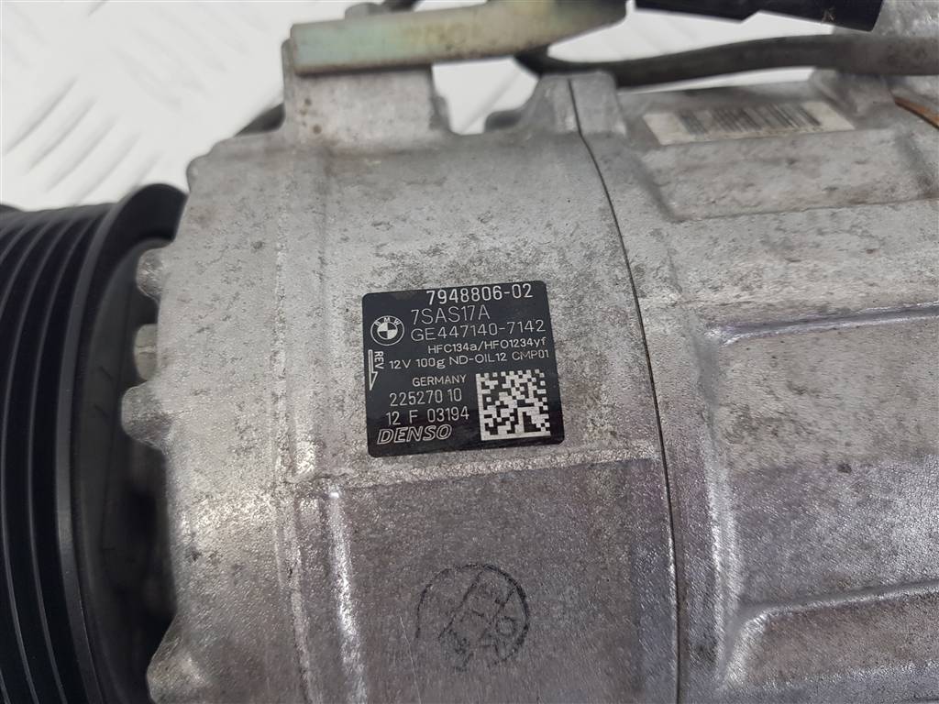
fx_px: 705
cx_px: 470
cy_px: 352
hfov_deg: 67.3
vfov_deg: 53.1
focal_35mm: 26
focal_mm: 4.2
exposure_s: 1/100
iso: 80
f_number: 1.7
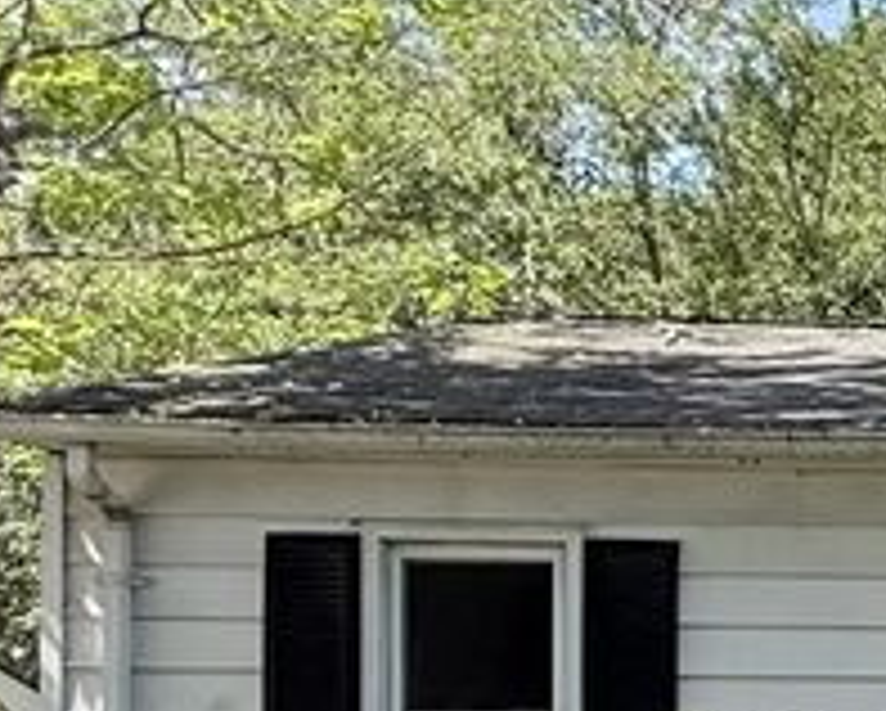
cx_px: 1588
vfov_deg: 20.0
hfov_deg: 19.8
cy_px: 891
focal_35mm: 71
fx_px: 1864
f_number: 2.2
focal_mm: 2.22
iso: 64
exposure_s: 1/619
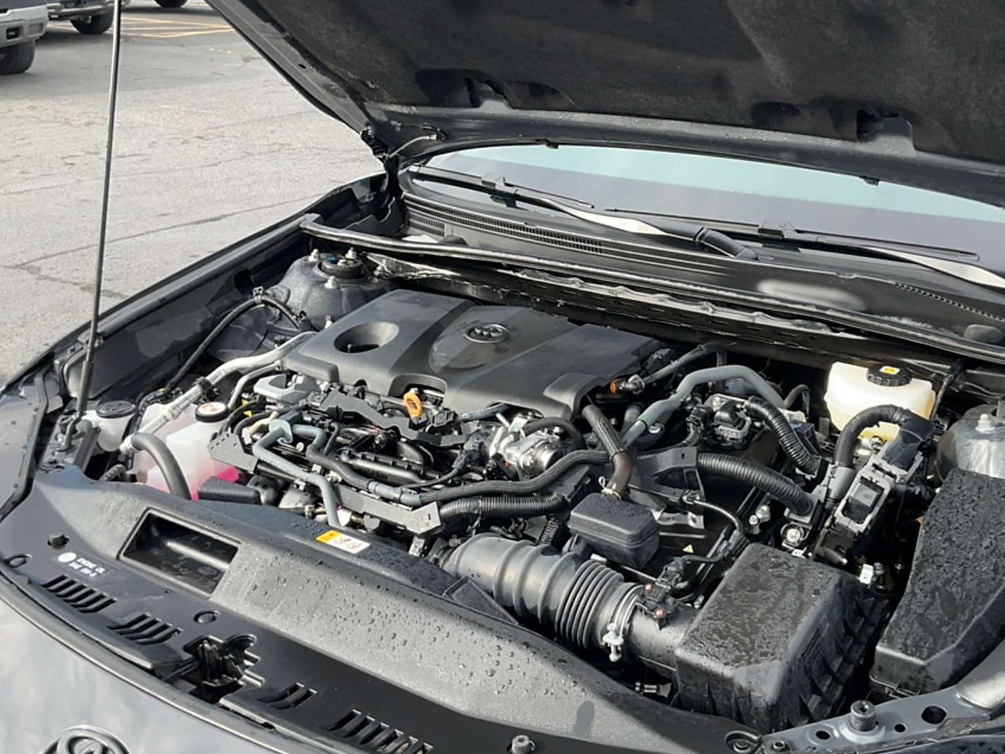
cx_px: 567
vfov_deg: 41.8
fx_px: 987
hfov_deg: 53.8
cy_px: 394
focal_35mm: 34
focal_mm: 3
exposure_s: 1/178
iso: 20
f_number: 1.8
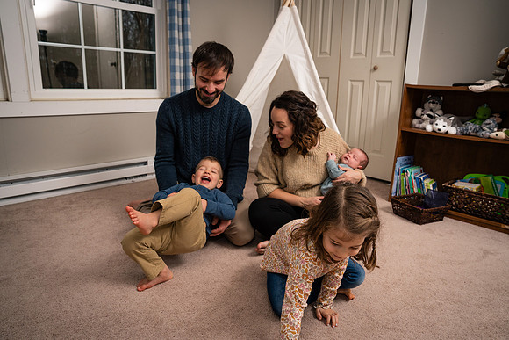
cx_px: 254
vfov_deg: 53.2
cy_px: 170
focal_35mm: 24
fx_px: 339
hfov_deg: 73.7
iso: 500
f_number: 5
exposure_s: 1/250
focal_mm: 24
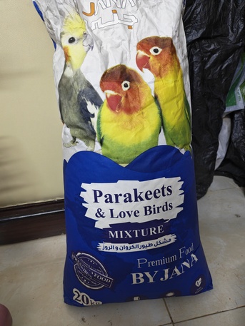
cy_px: 163
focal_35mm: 24
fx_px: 226
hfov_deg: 56.8
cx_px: 122
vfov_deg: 71.6
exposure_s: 1/33
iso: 1600
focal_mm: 6.12
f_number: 1.9
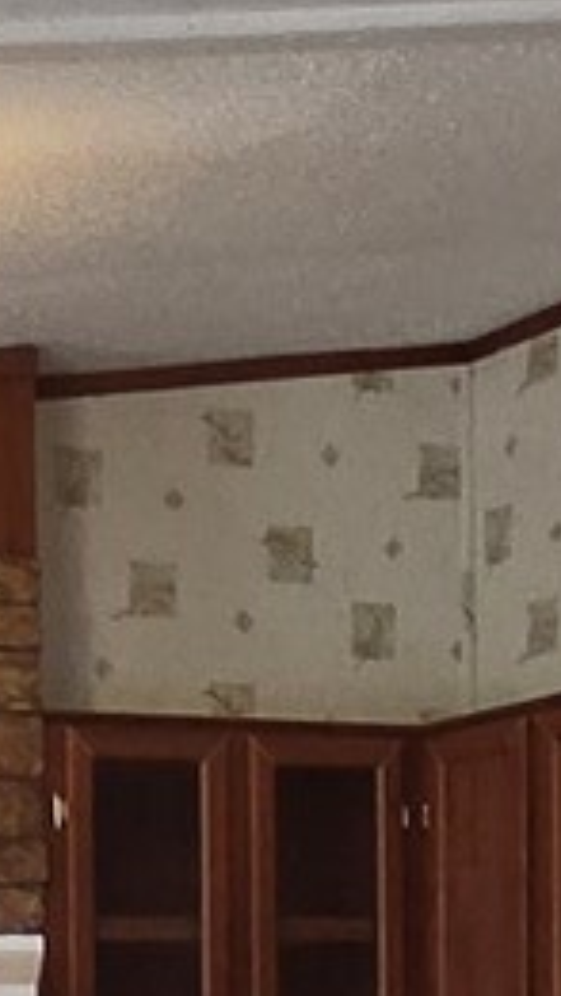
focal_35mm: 111
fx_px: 2933
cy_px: 1549
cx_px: -57
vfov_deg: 17.2
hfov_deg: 10.8
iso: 250
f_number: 2.2
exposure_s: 1/120
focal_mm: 2.2
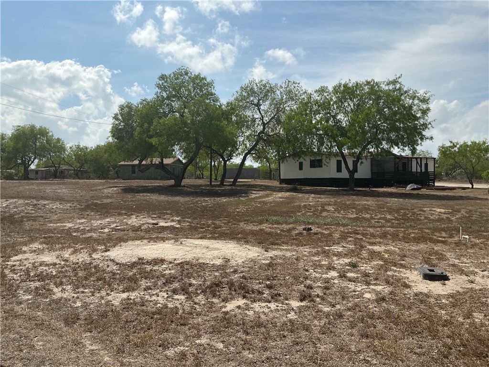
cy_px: 184
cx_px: 244
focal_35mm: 29
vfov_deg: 48.2
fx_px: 410
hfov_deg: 61.7
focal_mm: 3
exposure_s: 1/3534
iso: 25
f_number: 1.8
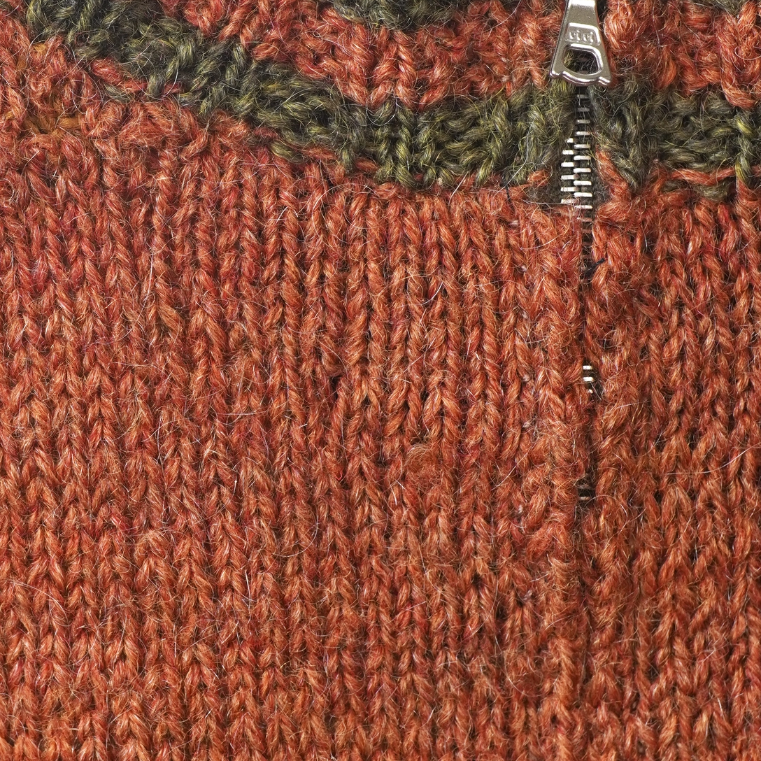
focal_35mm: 108
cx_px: 125
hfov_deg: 16.0
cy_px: 376
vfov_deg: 16.1
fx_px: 2686
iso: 320
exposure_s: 1/50
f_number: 6.3
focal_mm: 32
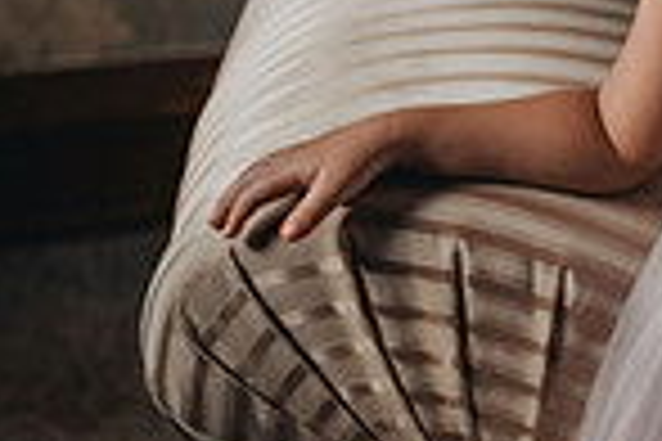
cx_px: 1081
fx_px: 3494
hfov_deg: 10.4
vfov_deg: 7.2
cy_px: -25
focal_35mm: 190
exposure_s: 1/1000
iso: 1250
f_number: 2.8
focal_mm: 48
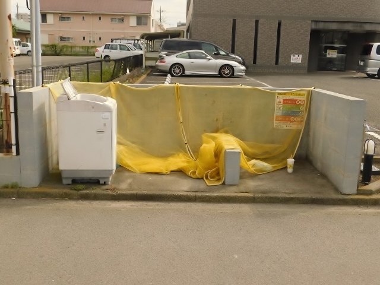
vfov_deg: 36.0
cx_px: 190
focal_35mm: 40
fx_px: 439
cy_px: 142
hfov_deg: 46.8
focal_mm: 7.1
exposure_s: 1/800
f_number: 3.6
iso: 125
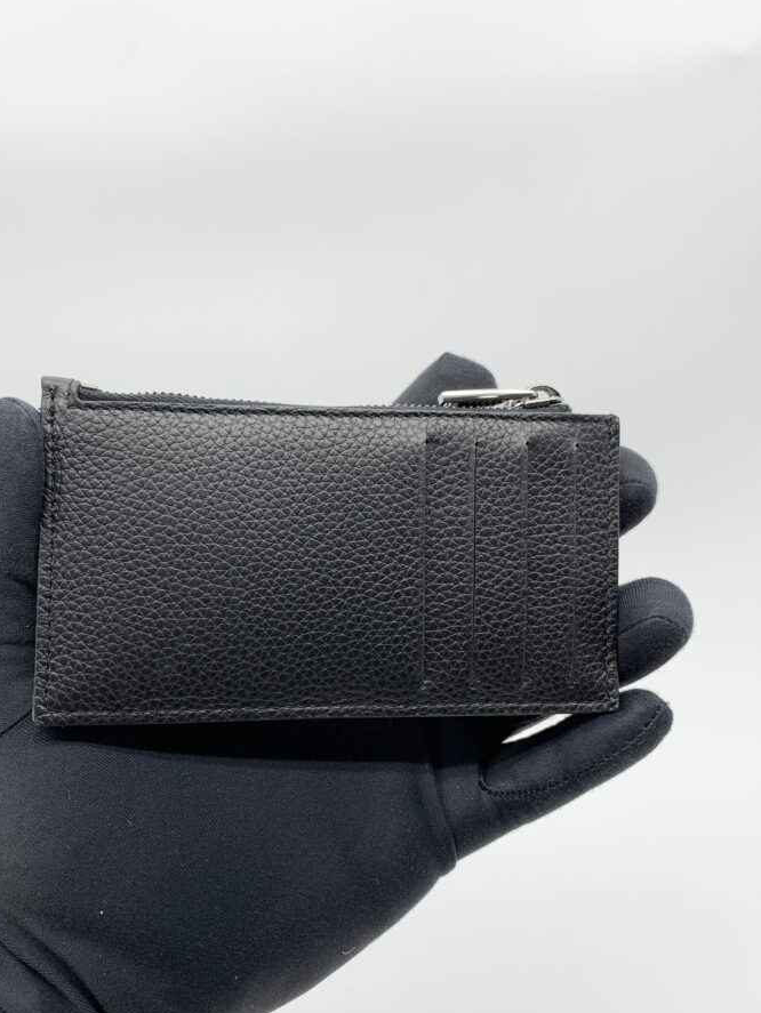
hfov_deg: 46.7
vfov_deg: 59.9
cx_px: 336
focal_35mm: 30
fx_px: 879
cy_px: 544
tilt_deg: -23.0
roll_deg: -0.2
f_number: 1.8
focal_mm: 4.25
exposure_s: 1/100
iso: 25
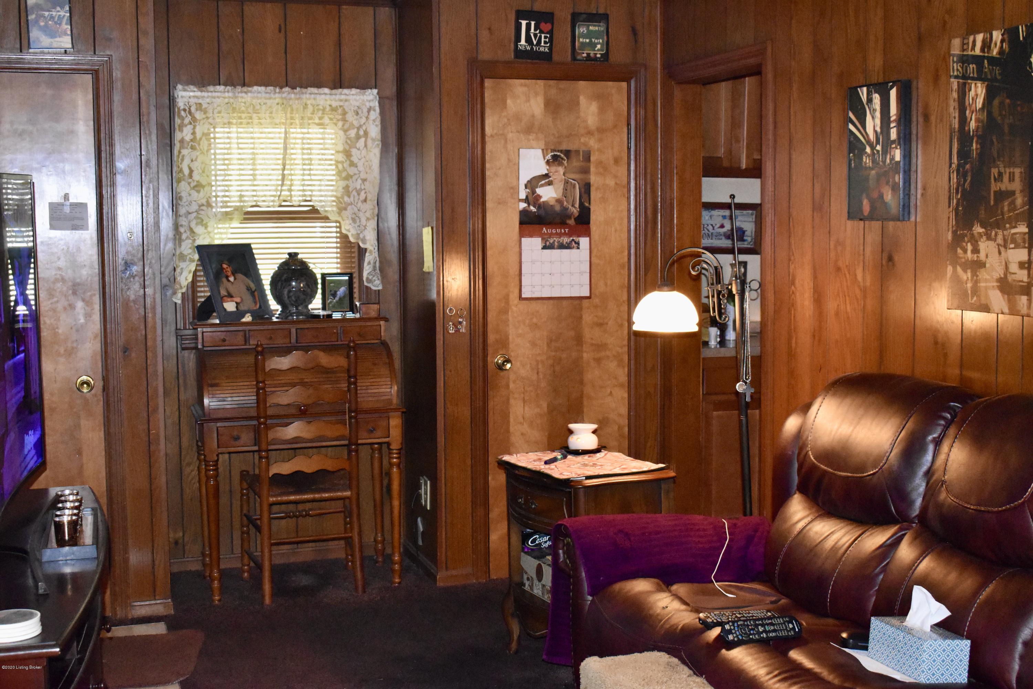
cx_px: 516
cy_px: 344
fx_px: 1334
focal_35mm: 46
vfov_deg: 28.9
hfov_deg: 42.3
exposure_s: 1/60
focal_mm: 31
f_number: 6.3
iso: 5600
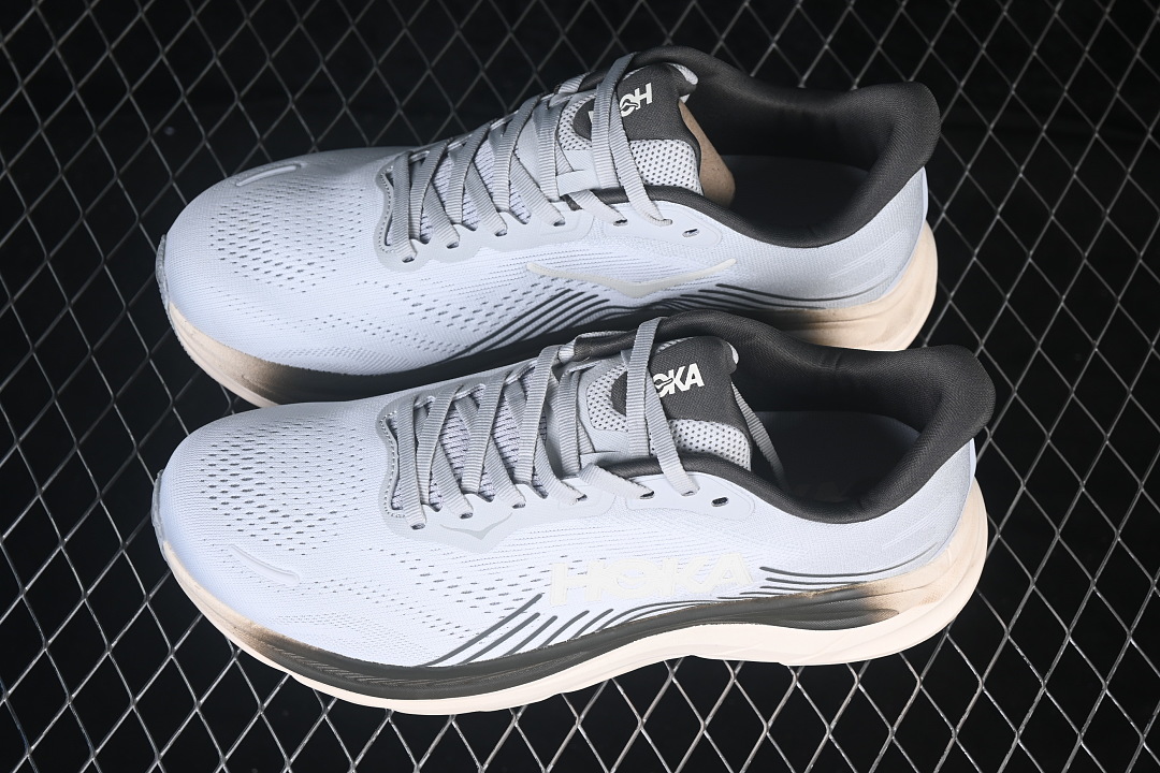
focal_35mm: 75
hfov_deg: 27.0
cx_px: 580
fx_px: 2416
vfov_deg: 18.2
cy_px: 386
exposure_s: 1/80
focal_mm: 50
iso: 160
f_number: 7.1
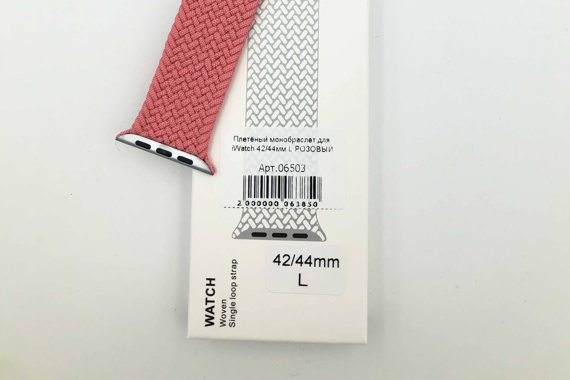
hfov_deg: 47.4
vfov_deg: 30.4
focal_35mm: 41
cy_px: 2
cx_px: 297
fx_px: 649
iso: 20
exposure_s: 1/873
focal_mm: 3.99
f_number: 1.8
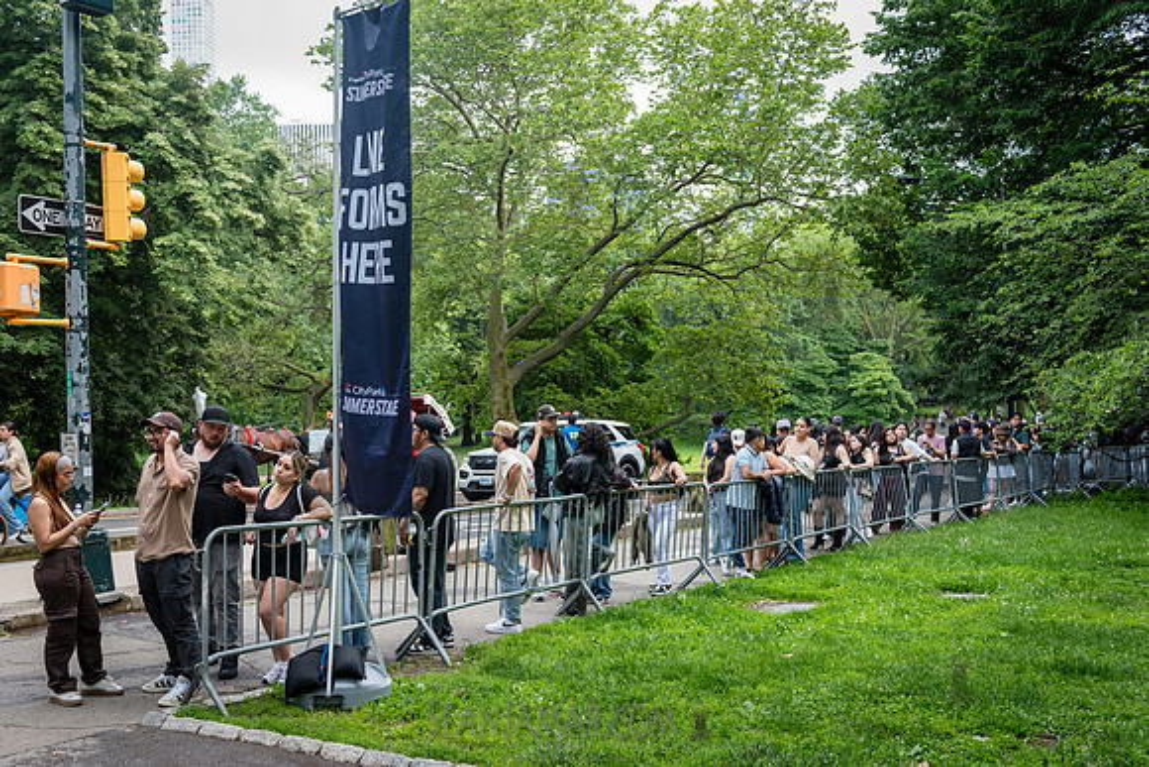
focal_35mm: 39
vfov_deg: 34.6
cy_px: 384
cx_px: 574
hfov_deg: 50.1
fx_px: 1230
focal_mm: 38
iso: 1000
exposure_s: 1/250
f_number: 4.5
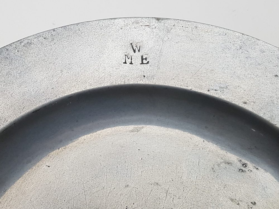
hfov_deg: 67.3
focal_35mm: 26
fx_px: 210
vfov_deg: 53.1
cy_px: 104
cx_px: 140
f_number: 1.7
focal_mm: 4.2
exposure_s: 1/25
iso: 160
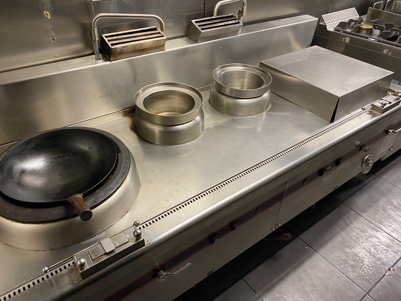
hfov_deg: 67.3
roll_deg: +1.6
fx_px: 301
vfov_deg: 53.1
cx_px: 200
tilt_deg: -37.6
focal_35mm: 26
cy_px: 150
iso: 160
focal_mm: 4.25
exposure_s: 1/50
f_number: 1.8
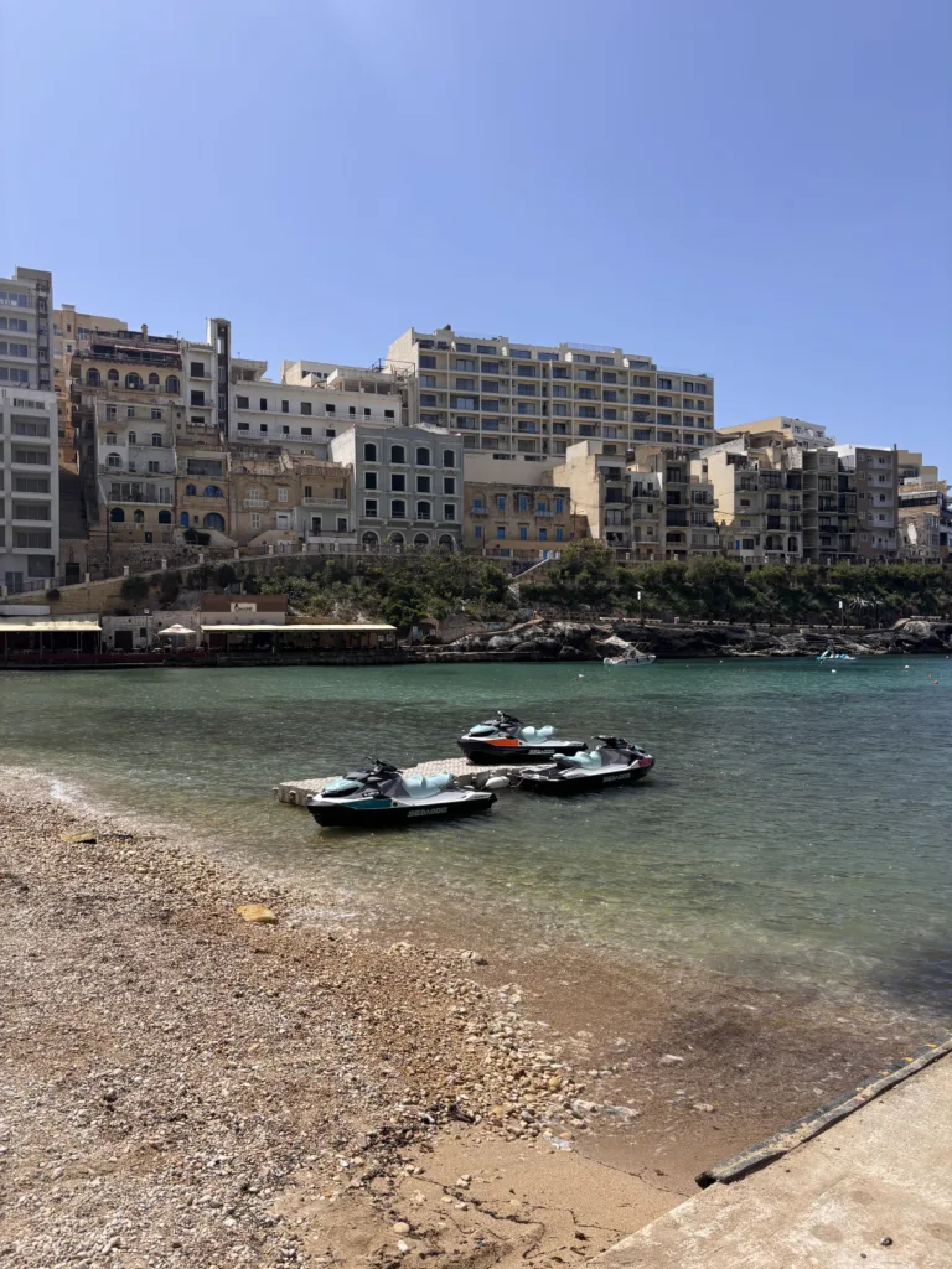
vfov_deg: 67.3
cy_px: 634
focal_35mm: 26
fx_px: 953
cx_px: 476
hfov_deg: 53.1
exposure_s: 1/4255
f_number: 1.6
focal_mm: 5.96
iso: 50
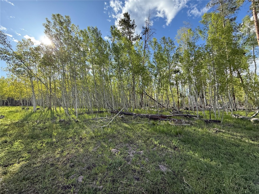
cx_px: 130
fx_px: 105
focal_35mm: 14
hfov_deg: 102.1
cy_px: 97
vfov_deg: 85.7
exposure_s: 1/518
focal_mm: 2.22
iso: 50
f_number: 2.2
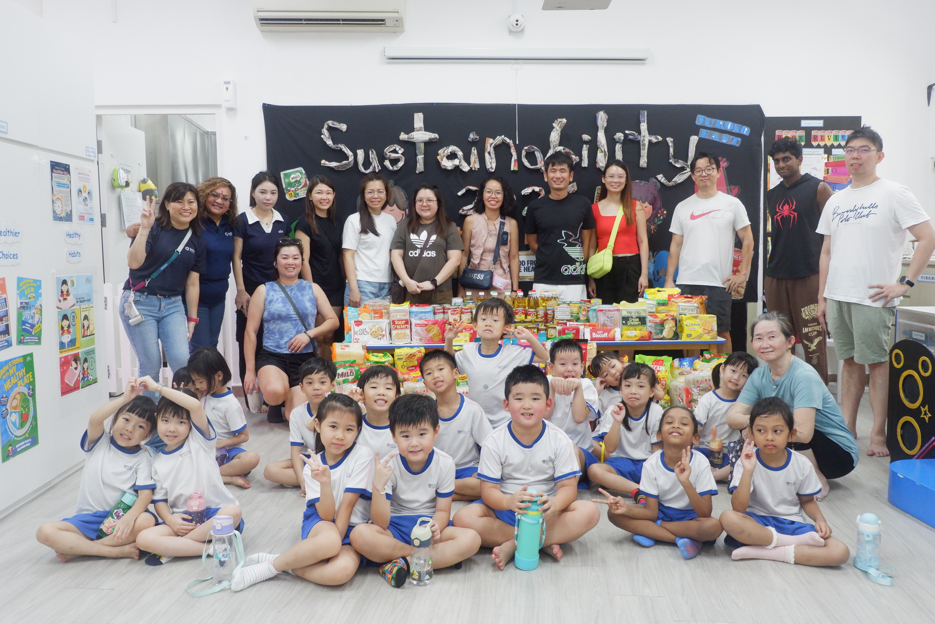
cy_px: 312
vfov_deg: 45.0
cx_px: 468
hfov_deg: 63.7
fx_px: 753
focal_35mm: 29
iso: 2500
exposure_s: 1/140
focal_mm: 19.2
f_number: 3.8
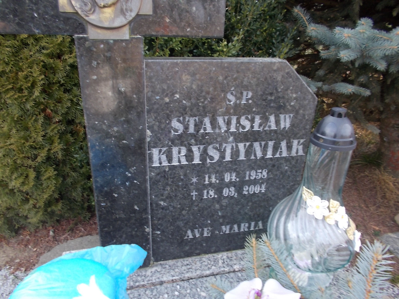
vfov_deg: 53.1
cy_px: 150
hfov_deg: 67.3
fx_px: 300
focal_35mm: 26
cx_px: 200
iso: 80
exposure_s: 1/100
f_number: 3.2
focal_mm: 4.6
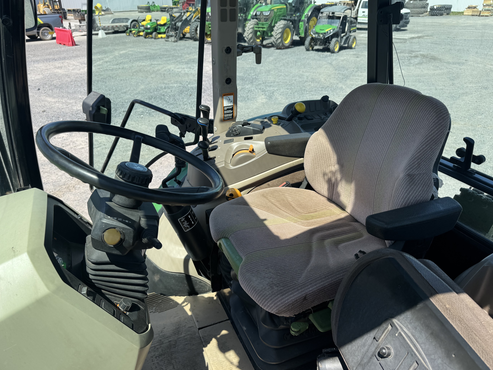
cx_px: 246
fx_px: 356
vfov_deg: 54.9
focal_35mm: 25
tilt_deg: -27.2
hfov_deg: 69.4
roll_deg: +1.4
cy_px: 185
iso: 80
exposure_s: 1/2331
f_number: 1.78
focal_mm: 6.76
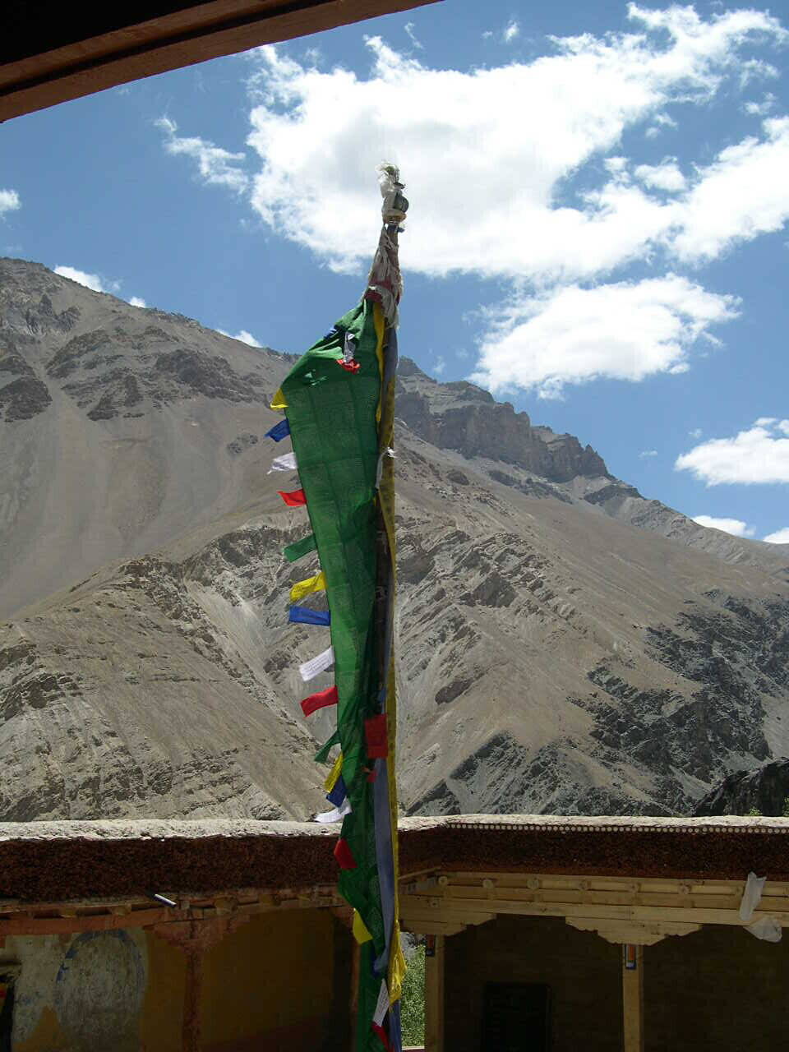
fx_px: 1155
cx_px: 394
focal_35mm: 38
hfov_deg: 37.7
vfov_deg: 49.0
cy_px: 526
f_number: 7.6
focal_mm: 8
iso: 100
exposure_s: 1/288
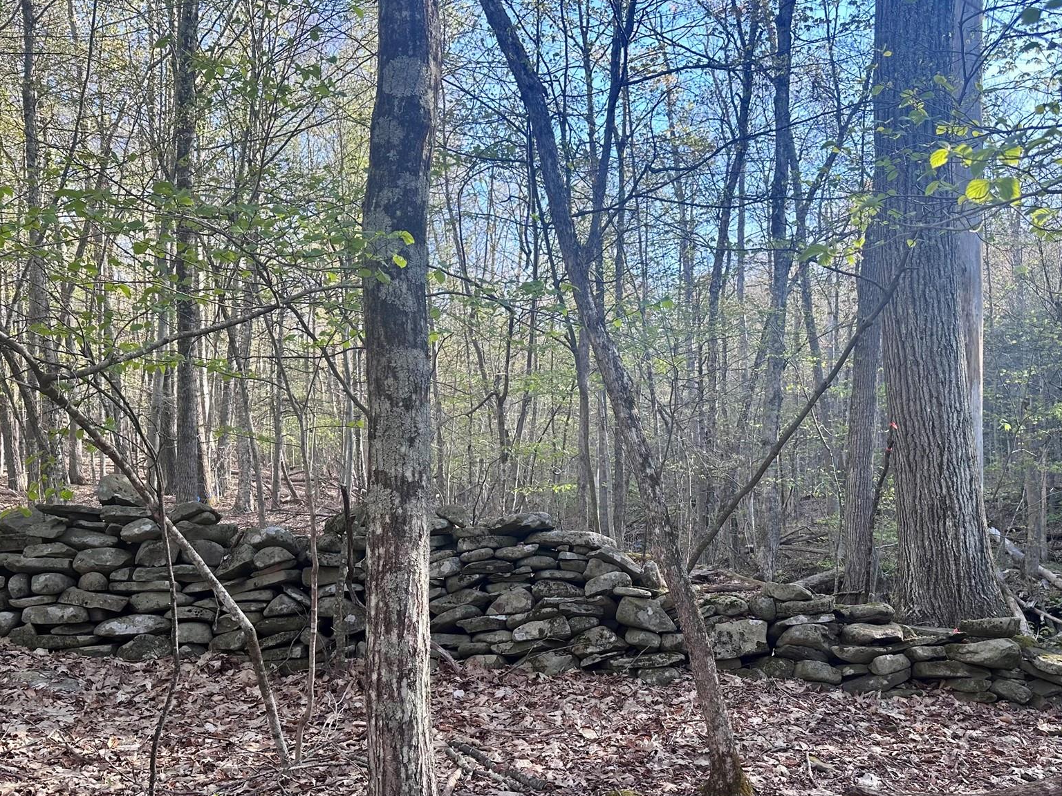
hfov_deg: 56.4
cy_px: 503
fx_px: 982
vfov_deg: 43.8
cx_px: 629
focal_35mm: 32
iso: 64
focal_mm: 6.86
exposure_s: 1/211
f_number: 1.78
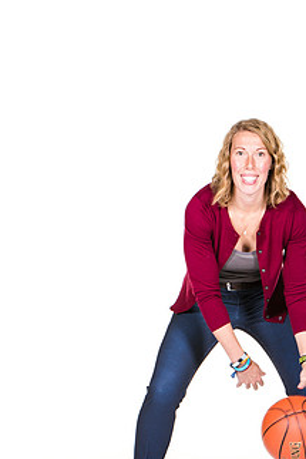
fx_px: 2458
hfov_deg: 7.1
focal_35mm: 193
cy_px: 305
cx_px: 211
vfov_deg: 10.6
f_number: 6.3
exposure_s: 1/160
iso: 200
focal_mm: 92
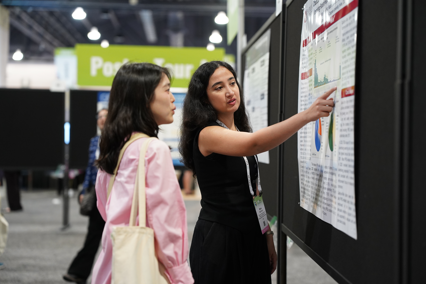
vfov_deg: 19.5
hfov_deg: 28.8
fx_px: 828
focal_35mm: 70
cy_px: 142
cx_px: 213
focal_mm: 70
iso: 2500
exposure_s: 1/200
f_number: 2.2
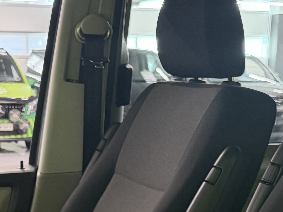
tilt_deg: -15.5
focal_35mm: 98
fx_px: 801
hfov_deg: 19.9
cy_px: 294
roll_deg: -0.6
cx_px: 73
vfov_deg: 14.3
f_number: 1.78
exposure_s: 1/100
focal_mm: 6.76
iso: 400
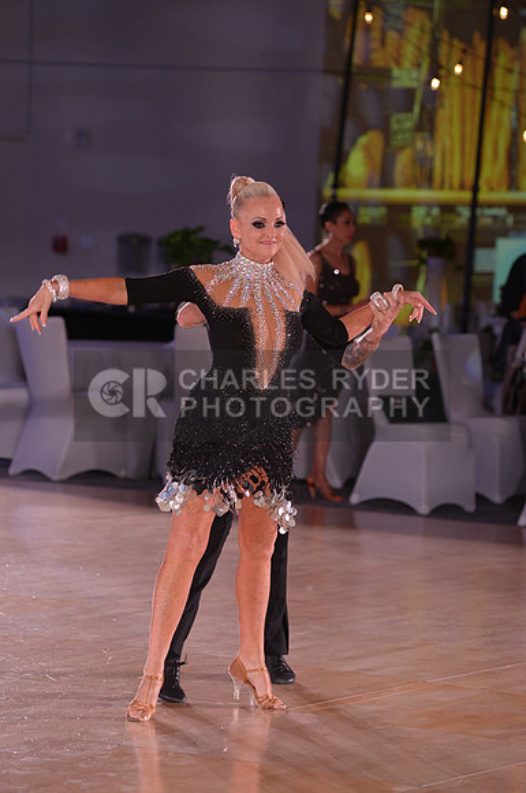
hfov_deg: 8.8
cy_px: 396
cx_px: 263
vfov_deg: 13.3
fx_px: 3407
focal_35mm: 155
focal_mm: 155
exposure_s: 1/250
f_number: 5.6
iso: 2000
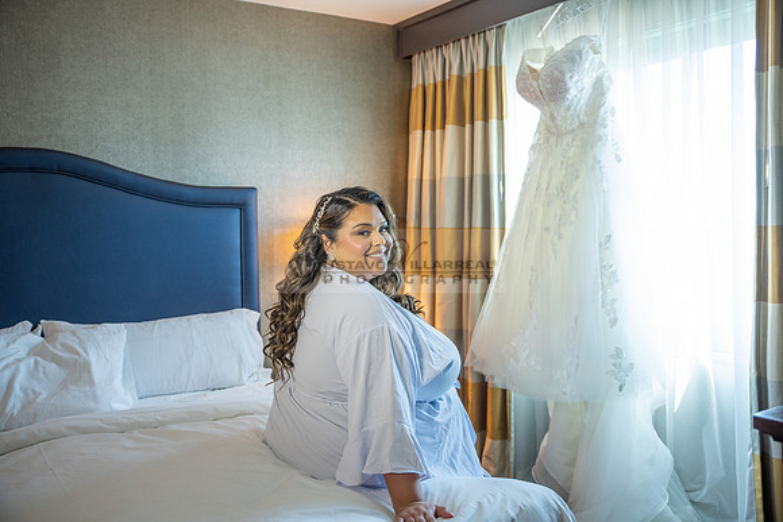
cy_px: 261
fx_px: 700
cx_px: 392
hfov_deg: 58.4
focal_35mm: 32
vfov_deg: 40.9
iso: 400
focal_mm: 32.2
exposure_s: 1/80
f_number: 2.8
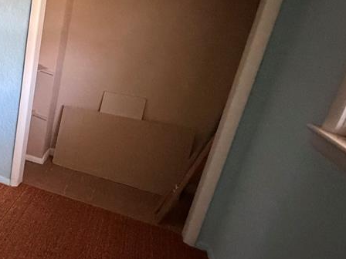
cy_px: 108
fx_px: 320
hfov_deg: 45.2
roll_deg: -2.8
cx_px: -21
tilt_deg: -18.0
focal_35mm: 32
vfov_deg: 44.0
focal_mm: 2.22
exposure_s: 1/42
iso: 1250
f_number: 2.2
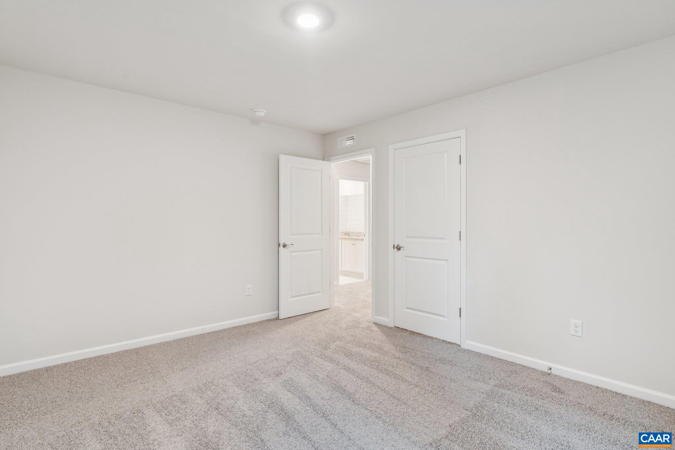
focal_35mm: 17
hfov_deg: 93.3
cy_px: 225
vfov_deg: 70.4
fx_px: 319
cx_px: 338
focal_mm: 17
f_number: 6.3
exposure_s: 1/5
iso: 400
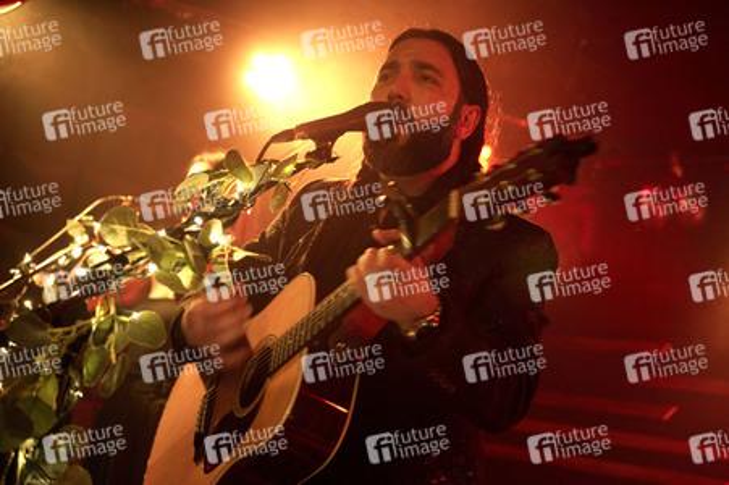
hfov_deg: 39.6
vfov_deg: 27.0
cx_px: 364
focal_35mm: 50
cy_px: 242
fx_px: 1012
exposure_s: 1/50
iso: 3200
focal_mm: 50
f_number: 2.8
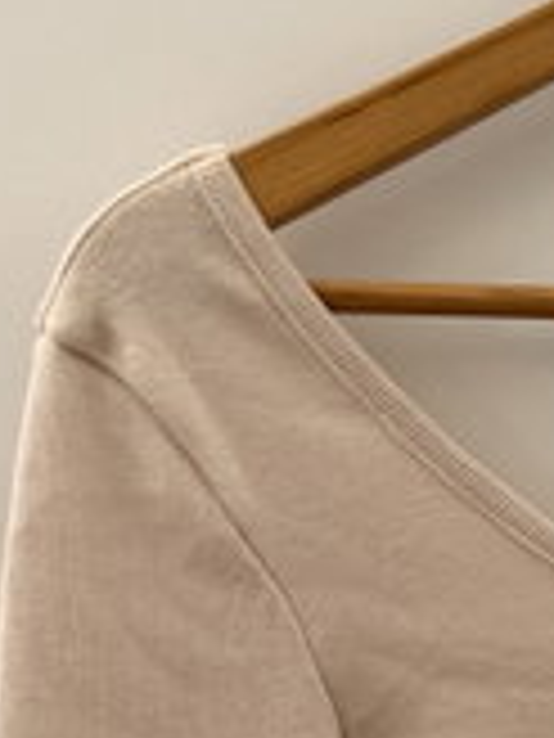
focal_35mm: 78
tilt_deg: -9.8
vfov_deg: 23.9
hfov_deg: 16.8
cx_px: 874
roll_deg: -2.4
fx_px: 1664
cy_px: 749
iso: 320
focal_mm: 6.76
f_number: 1.78
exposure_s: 1/50
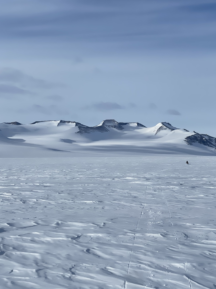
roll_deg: +1.3
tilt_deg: +2.1
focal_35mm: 63
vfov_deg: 30.7
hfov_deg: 23.3
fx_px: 524
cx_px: 126
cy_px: 128
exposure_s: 1/5319
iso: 25
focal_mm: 6
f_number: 2
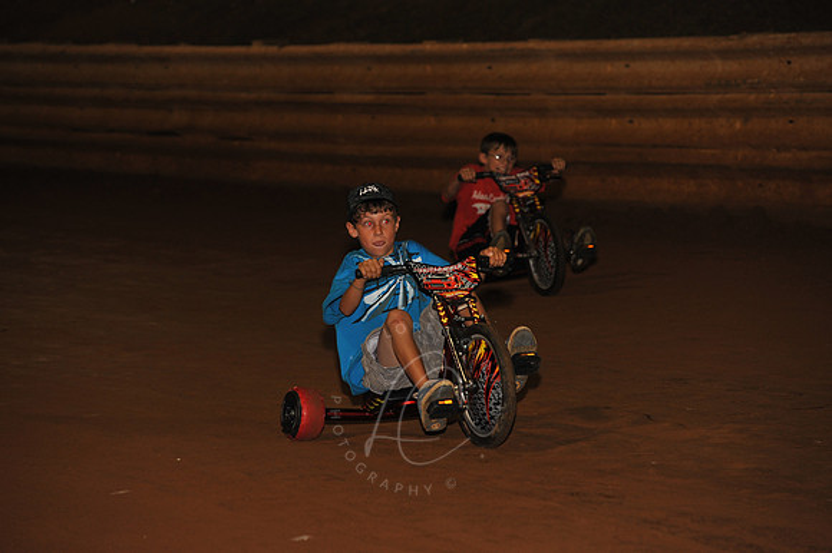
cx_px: 416
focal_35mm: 200
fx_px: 4619
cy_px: 276
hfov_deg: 10.3
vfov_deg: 6.9
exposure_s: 1/250
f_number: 6.3
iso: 800
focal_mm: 200
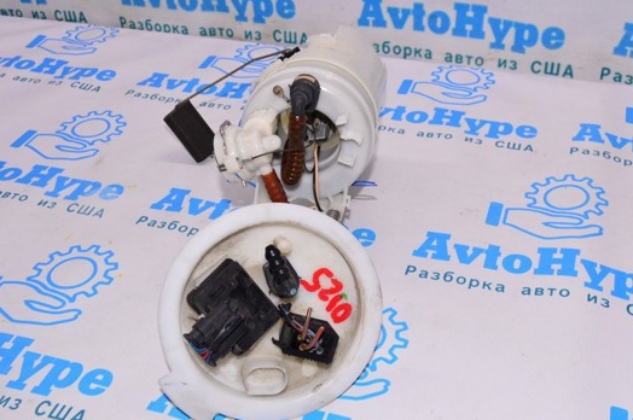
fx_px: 773
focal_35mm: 44
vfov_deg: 30.4
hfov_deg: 44.5
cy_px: 232
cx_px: 352
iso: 1600
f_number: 8
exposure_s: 1/200
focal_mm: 24
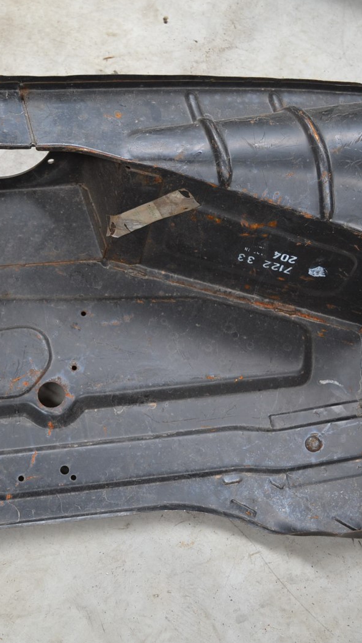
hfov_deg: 19.1
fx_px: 1058
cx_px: 45
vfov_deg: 33.8
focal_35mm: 62
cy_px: 324
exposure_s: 1/30
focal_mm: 26
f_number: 4.2
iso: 400
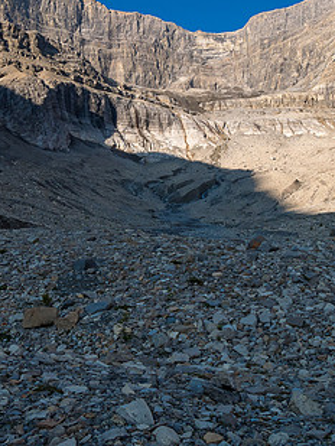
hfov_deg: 32.1
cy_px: 206
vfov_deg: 42.0
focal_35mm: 45
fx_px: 580
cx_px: 140
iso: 200
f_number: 8
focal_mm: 12
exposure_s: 1/320
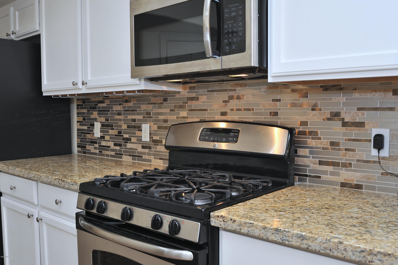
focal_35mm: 35
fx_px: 387
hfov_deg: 54.5
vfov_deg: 37.8
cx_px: 199
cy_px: 132
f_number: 7.1
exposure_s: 1/30
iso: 640
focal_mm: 35
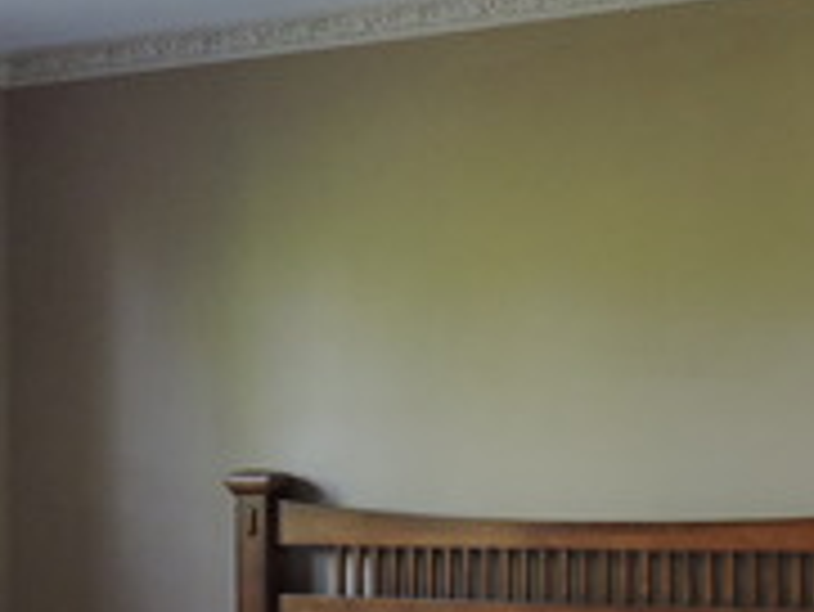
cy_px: 486
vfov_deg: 17.3
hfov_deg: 22.8
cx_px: 211
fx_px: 2000
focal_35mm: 85
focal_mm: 4.3
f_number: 3
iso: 400
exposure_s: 1/30
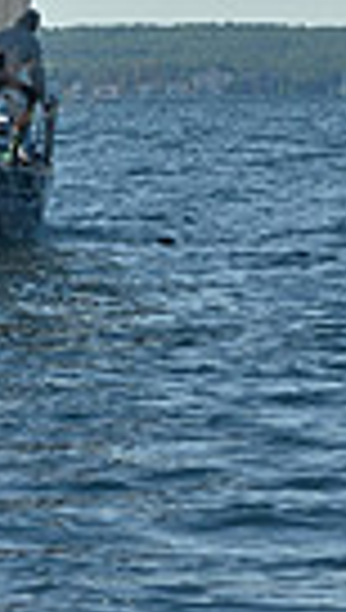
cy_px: -616
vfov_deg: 3.7
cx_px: 393
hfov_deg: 2.1
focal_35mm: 580
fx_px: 9413
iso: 320
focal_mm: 130
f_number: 11
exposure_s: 1/1000
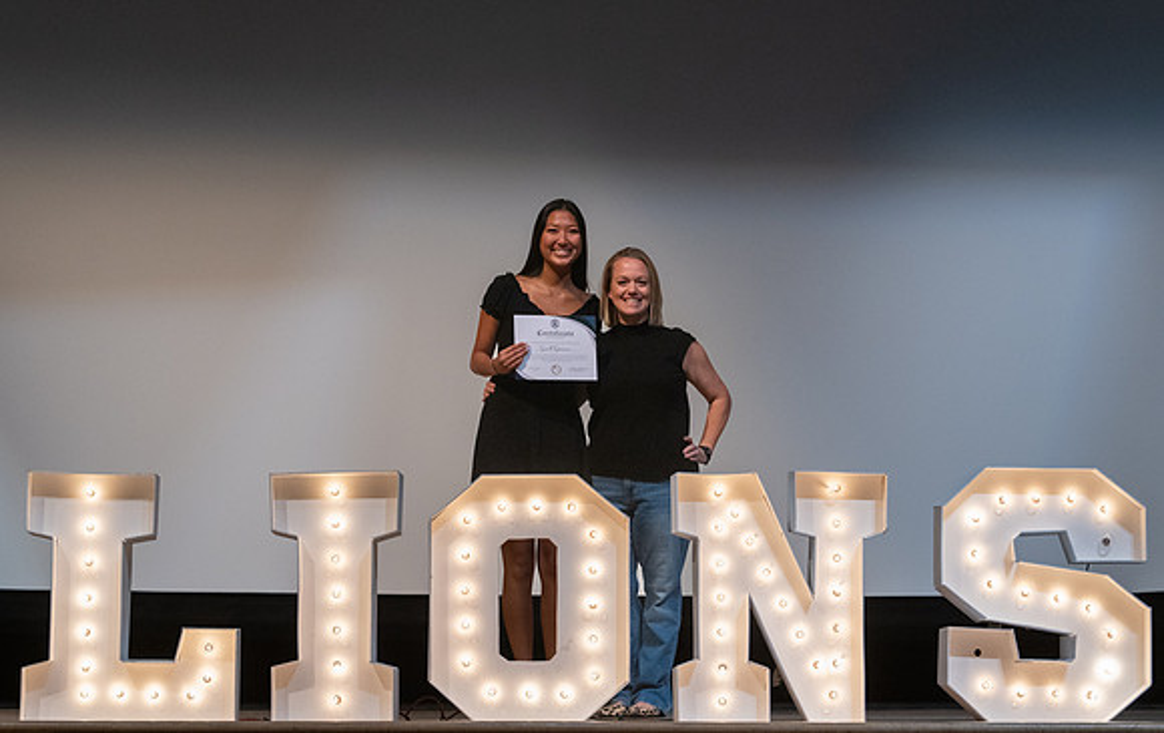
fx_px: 2718
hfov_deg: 24.2
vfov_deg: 15.3
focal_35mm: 86
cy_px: 341
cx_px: 584
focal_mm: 74
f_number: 4.5
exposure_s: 1/320
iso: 5000
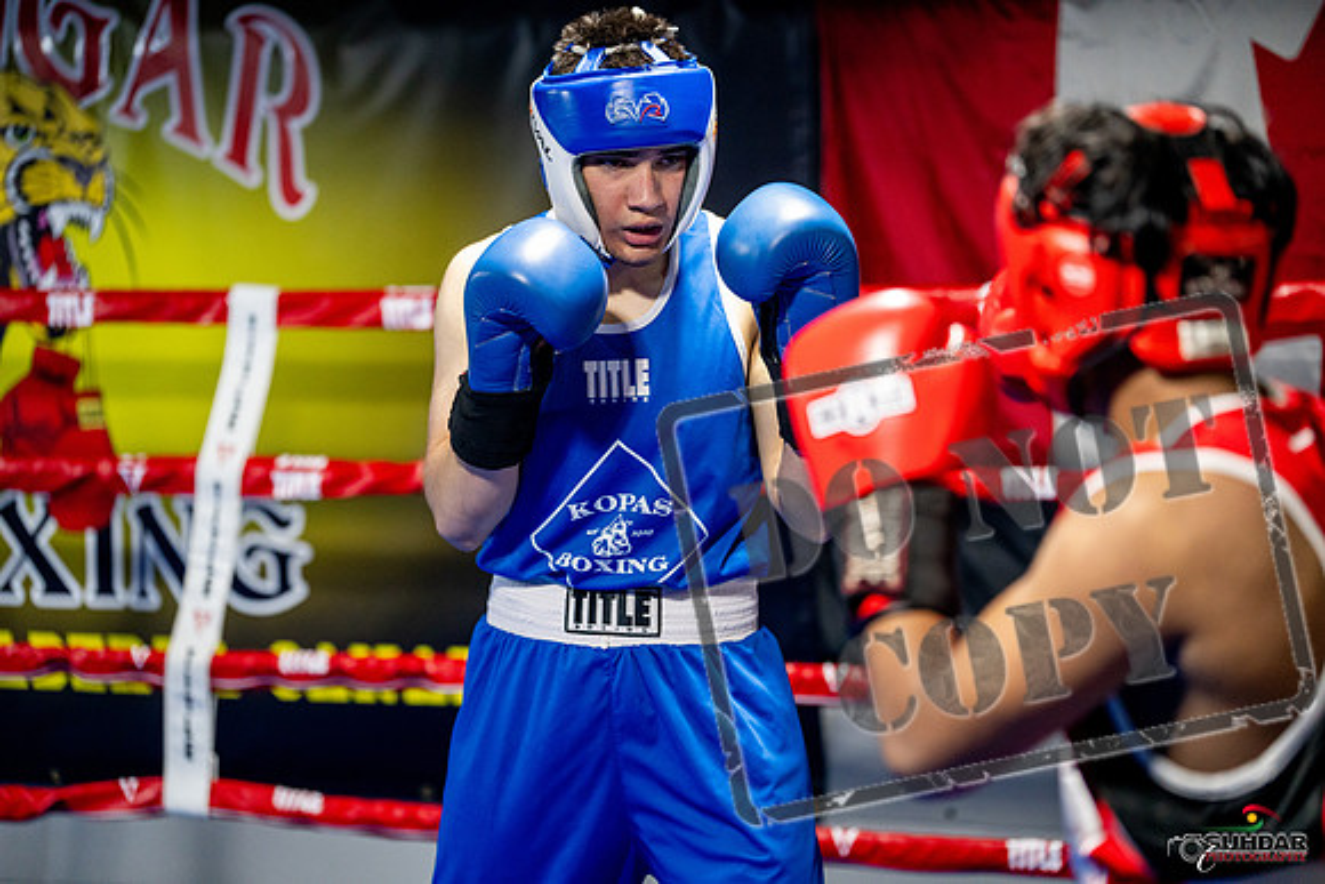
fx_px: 3239
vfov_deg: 15.5
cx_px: 662
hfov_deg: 23.1
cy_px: 442
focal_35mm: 88
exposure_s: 1/800
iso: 3200
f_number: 2
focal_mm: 88
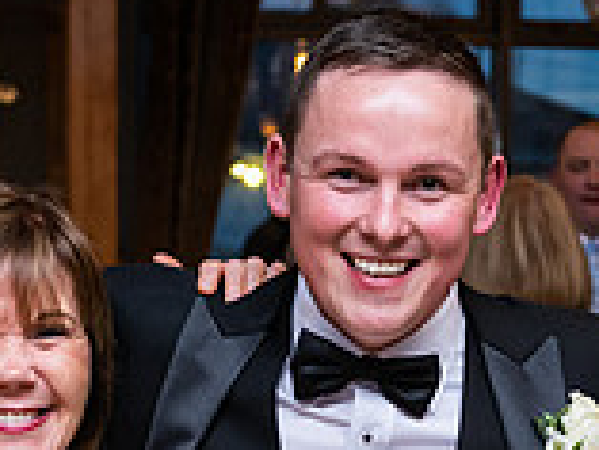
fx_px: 2459
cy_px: 498
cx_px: 481
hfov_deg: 13.8
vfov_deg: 10.3
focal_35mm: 142
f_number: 3.5
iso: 640
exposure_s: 1/160
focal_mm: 40
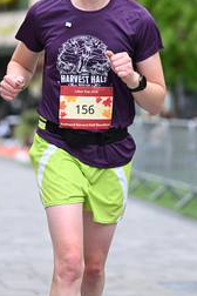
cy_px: 42
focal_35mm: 240
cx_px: 98
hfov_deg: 5.7
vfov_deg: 8.6
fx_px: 1970
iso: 640
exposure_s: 1/1600
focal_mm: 110
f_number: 2.8
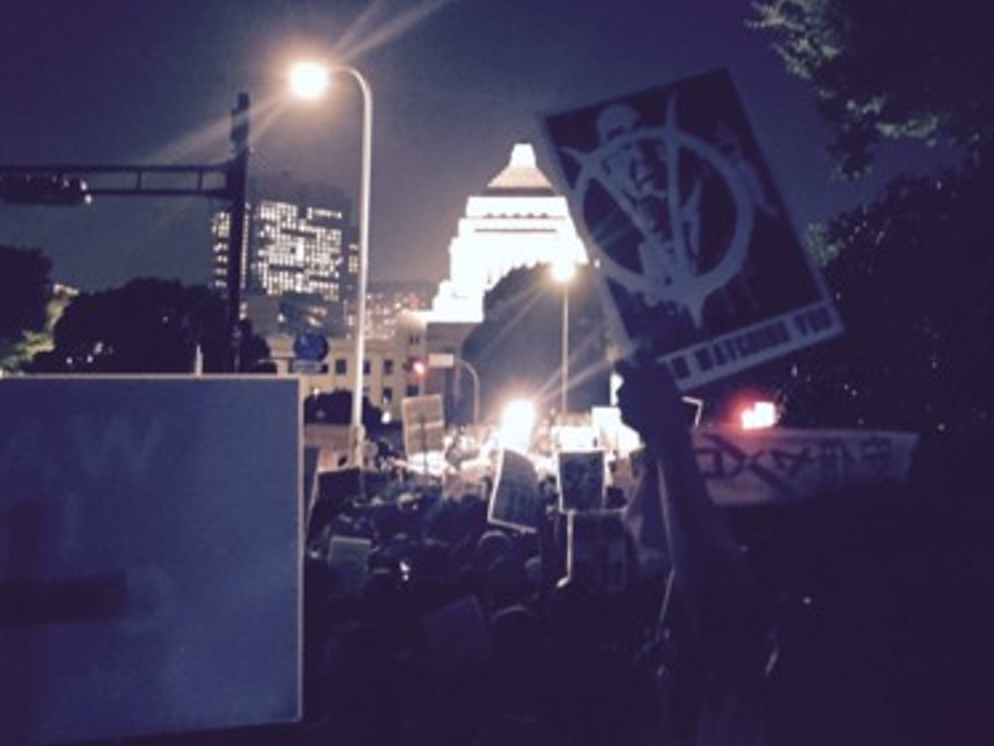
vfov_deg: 40.7
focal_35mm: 35
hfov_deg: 52.4
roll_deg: -2.5
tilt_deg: +8.3
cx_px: 570
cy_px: 341
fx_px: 1005
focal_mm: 4.15
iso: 1000
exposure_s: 1/15
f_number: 2.2
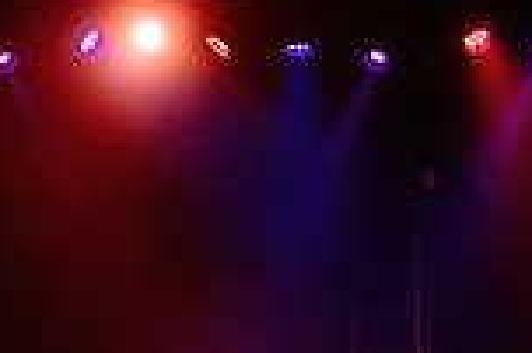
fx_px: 4074
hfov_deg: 7.5
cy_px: 436
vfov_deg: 4.9
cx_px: 58
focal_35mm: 276
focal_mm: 70
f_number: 2.8
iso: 1600
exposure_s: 1/250
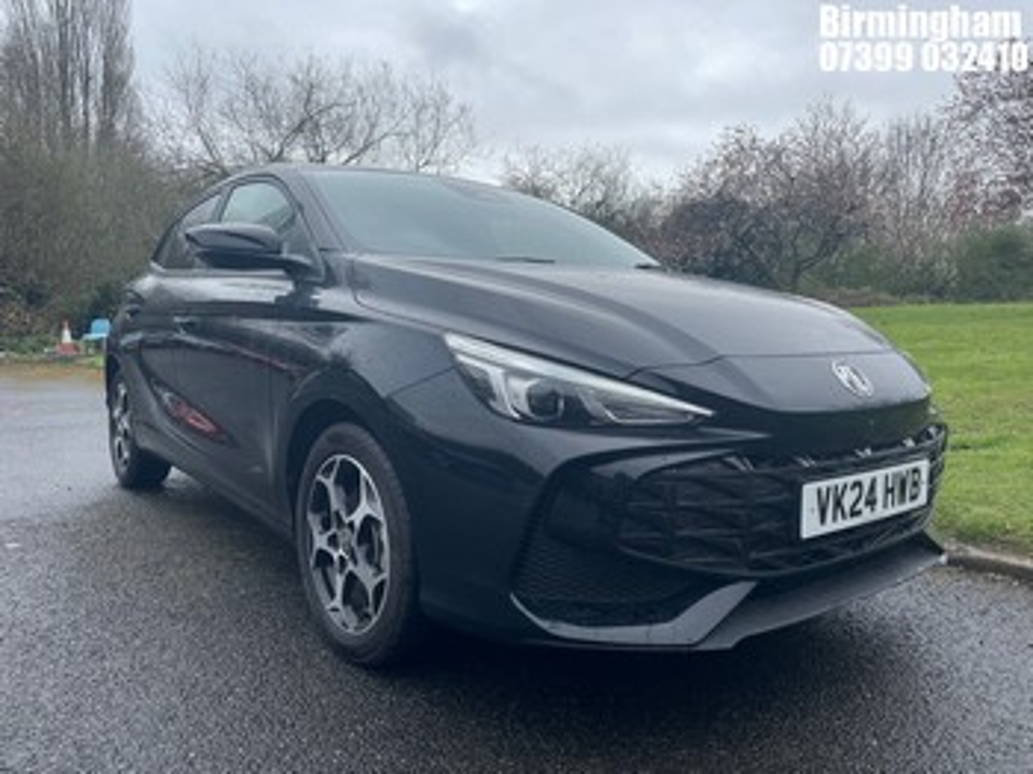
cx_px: 516
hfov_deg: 67.3
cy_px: 387
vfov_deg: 53.0
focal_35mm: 26
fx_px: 775
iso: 32
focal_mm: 4.2
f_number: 1.6
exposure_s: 1/1490
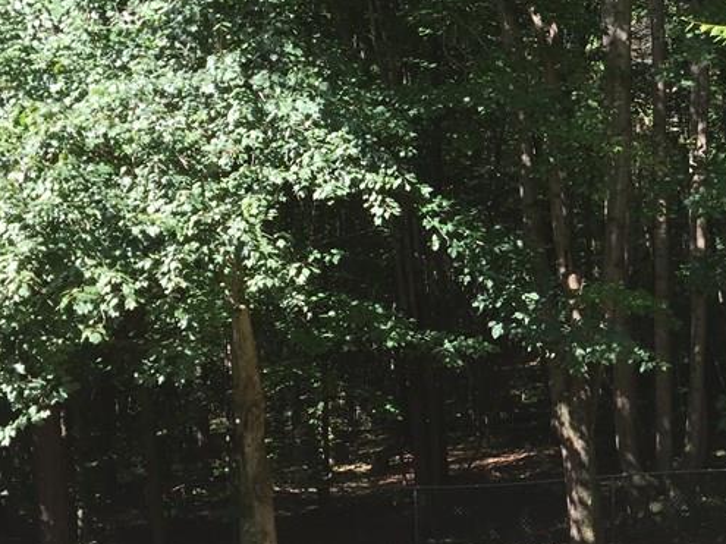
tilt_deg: -0.5
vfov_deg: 24.4
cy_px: 248
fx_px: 1258
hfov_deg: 30.7
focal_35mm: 60
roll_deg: +1.8
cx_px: 654
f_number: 2.2
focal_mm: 4.15
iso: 32
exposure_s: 1/314
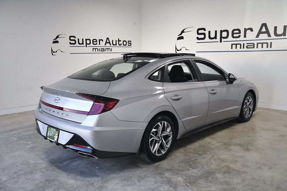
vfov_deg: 40.0
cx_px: 144
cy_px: 96
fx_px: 263
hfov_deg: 57.2
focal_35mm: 33
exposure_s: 1/2000
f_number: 3.5
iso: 2500
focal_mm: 22
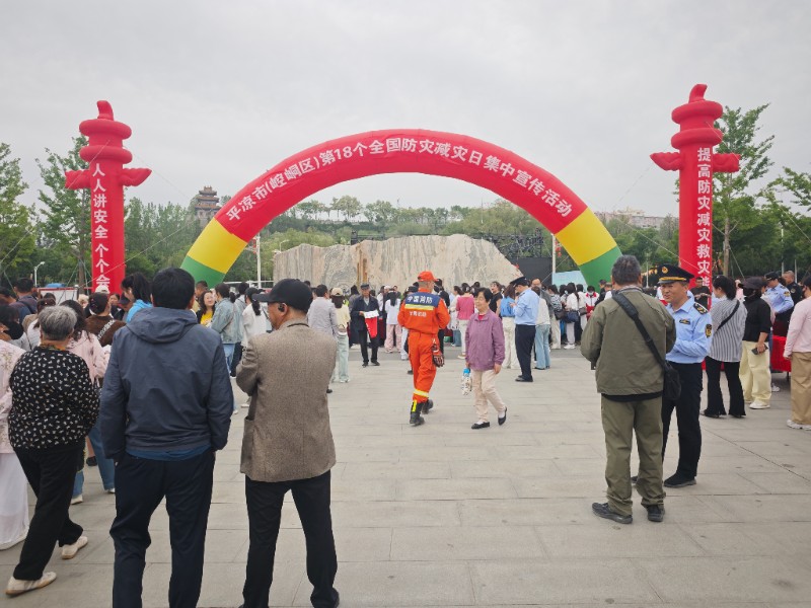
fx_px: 539
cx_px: 406
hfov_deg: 73.9
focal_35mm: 23
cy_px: 304
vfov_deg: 58.9
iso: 50
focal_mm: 6.68
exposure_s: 1/1073
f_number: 2
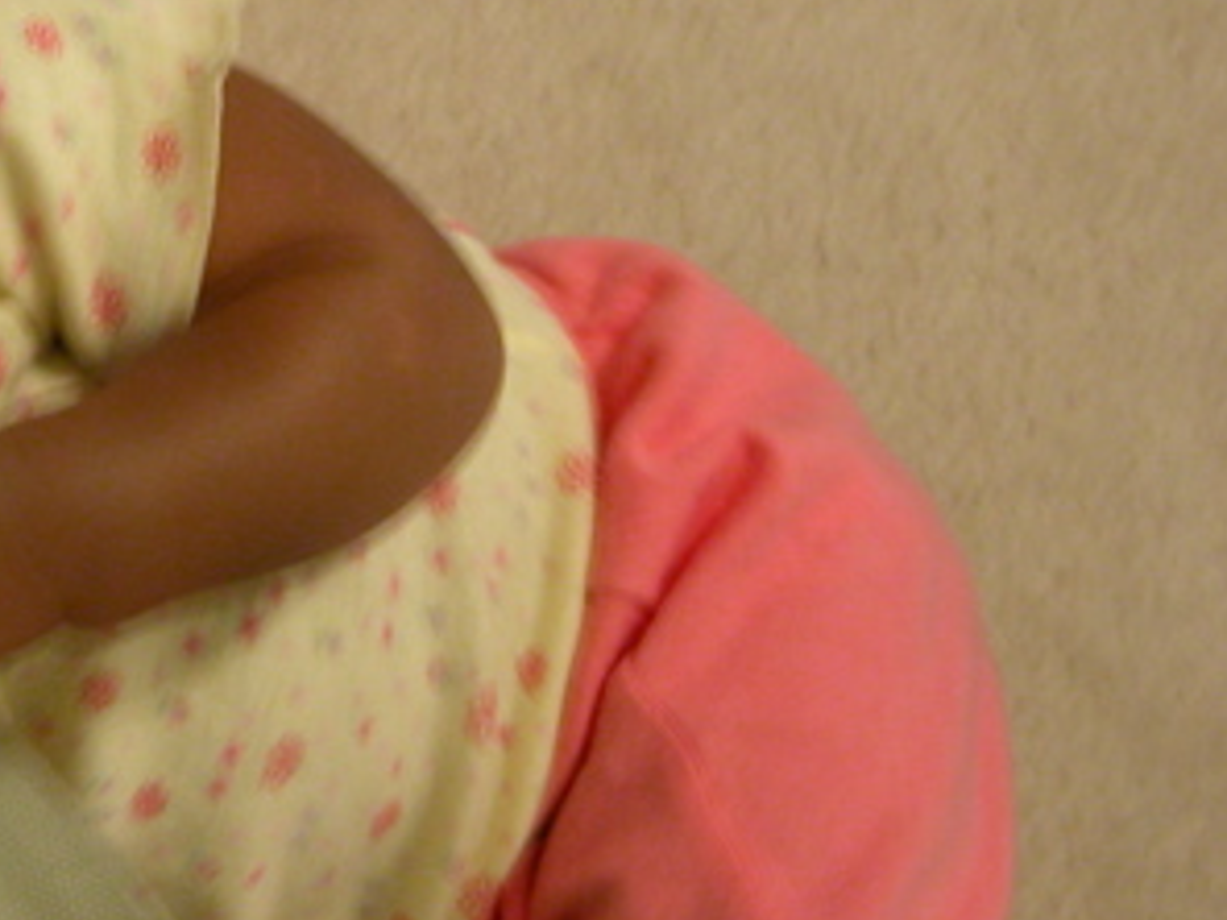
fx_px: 7940
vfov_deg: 6.6
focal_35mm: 224
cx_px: -381
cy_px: 157
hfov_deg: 8.7
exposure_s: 1/4.1
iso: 134
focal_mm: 21
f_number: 3.5
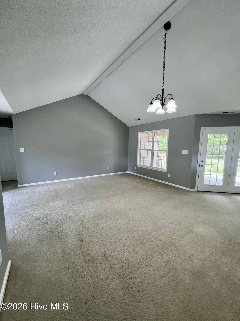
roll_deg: -1.2
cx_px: 120
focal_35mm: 13
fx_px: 120
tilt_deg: -6.6
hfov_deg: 89.9
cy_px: 160
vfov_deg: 106.2
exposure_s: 1/120
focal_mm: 1.57
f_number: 1.8
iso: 100
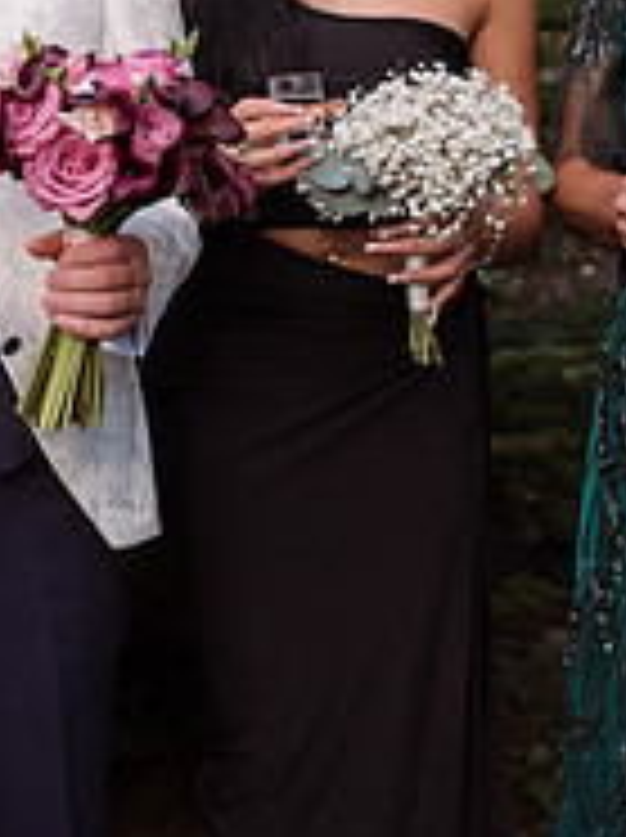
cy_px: 146
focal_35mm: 108
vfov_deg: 18.0
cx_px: -149
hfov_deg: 13.3
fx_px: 2610
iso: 320
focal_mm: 36
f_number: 4
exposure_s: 1/400
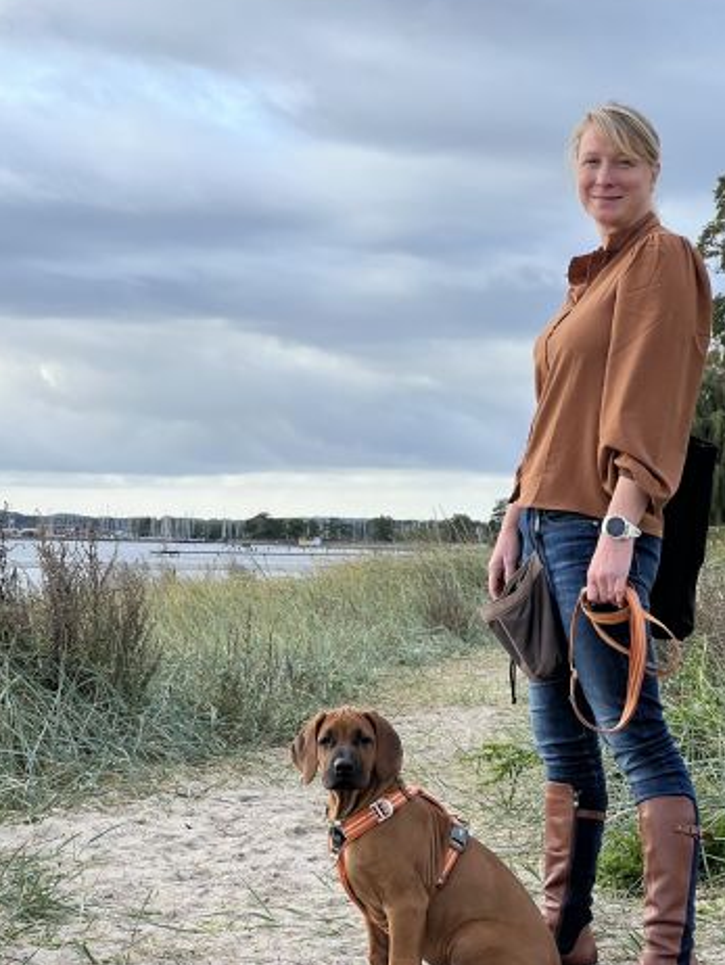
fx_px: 2790
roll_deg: -2.5
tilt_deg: -1.3
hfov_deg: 14.8
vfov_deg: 19.6
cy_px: 528
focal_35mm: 100
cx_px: 430
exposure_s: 1/350
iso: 32
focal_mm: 9
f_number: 2.8
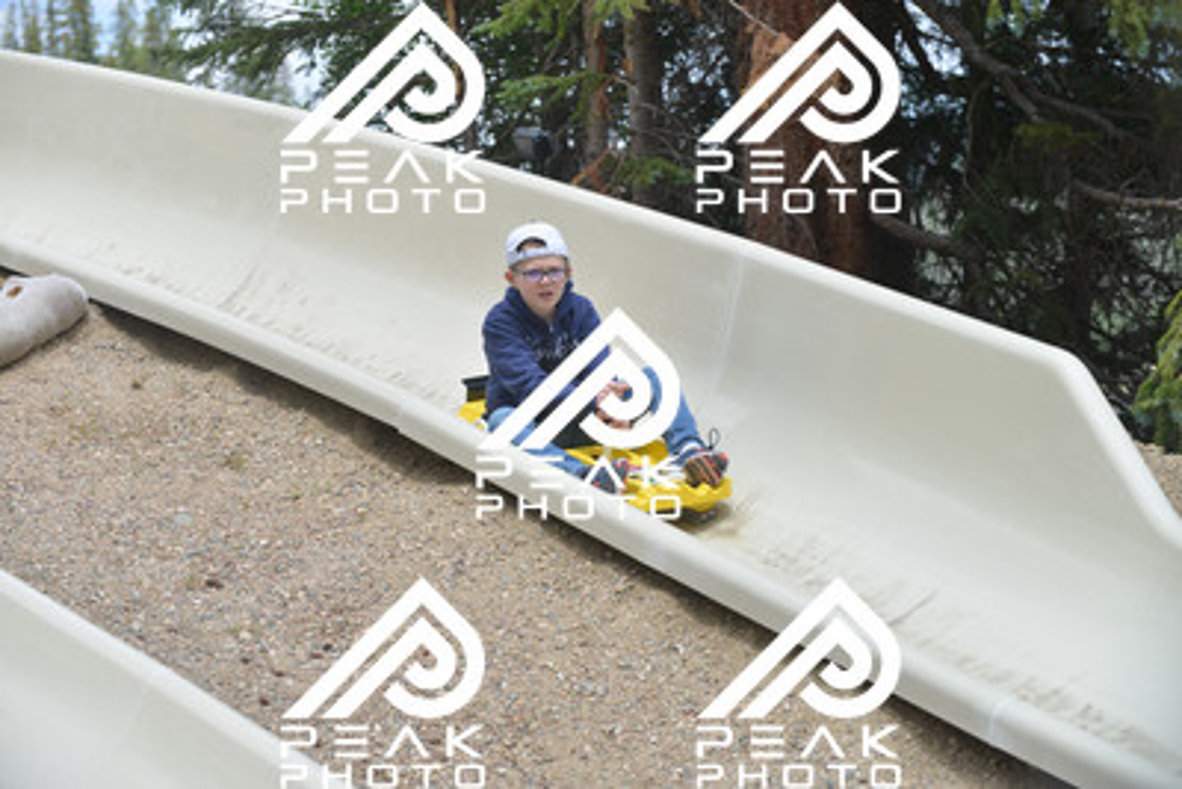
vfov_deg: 11.2
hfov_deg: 16.8
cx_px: 591
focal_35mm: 122
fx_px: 4007
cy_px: 394
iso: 320
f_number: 6.3
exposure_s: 1/800
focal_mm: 122
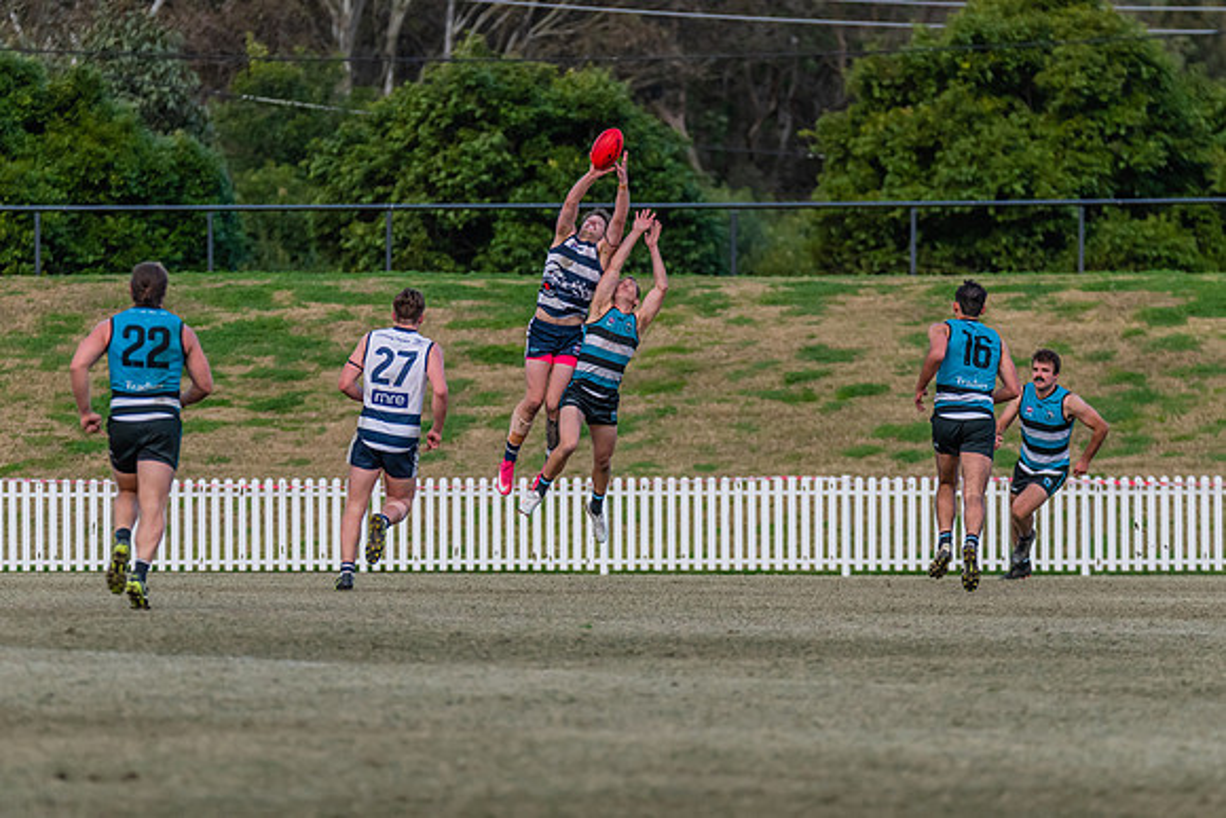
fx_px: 14827
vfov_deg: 3.2
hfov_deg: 4.7
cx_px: 632
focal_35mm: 435
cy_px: 412
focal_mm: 350
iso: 1250
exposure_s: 1/2000
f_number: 6
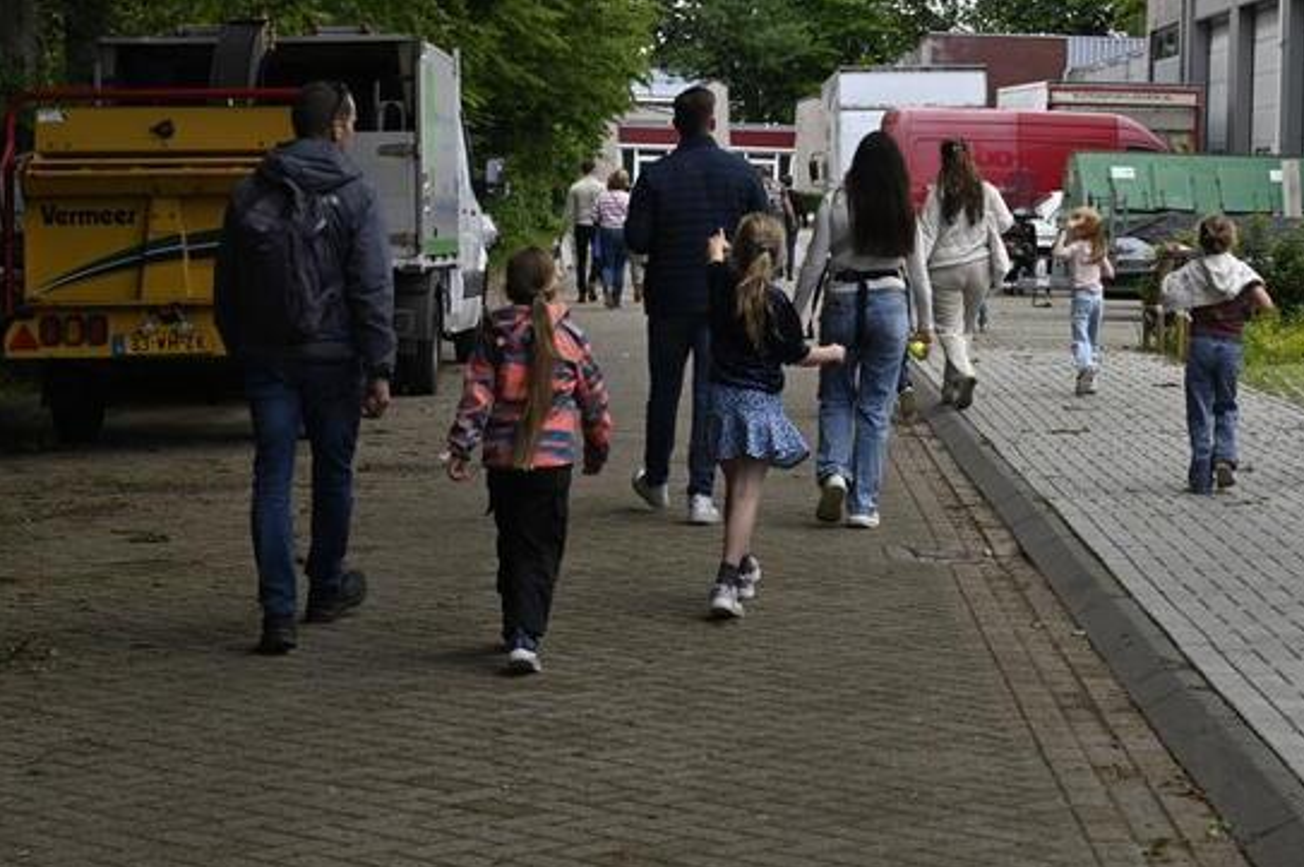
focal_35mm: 95
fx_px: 3438
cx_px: 898
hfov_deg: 21.4
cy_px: 213
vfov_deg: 14.3
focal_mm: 52
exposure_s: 1/250
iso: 200
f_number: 4.5
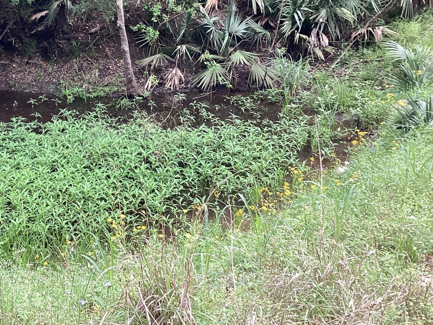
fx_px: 663
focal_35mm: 53
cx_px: 75
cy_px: 61
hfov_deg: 34.8
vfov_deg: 26.9
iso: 80
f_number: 2.4
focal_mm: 3.3
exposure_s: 1/60
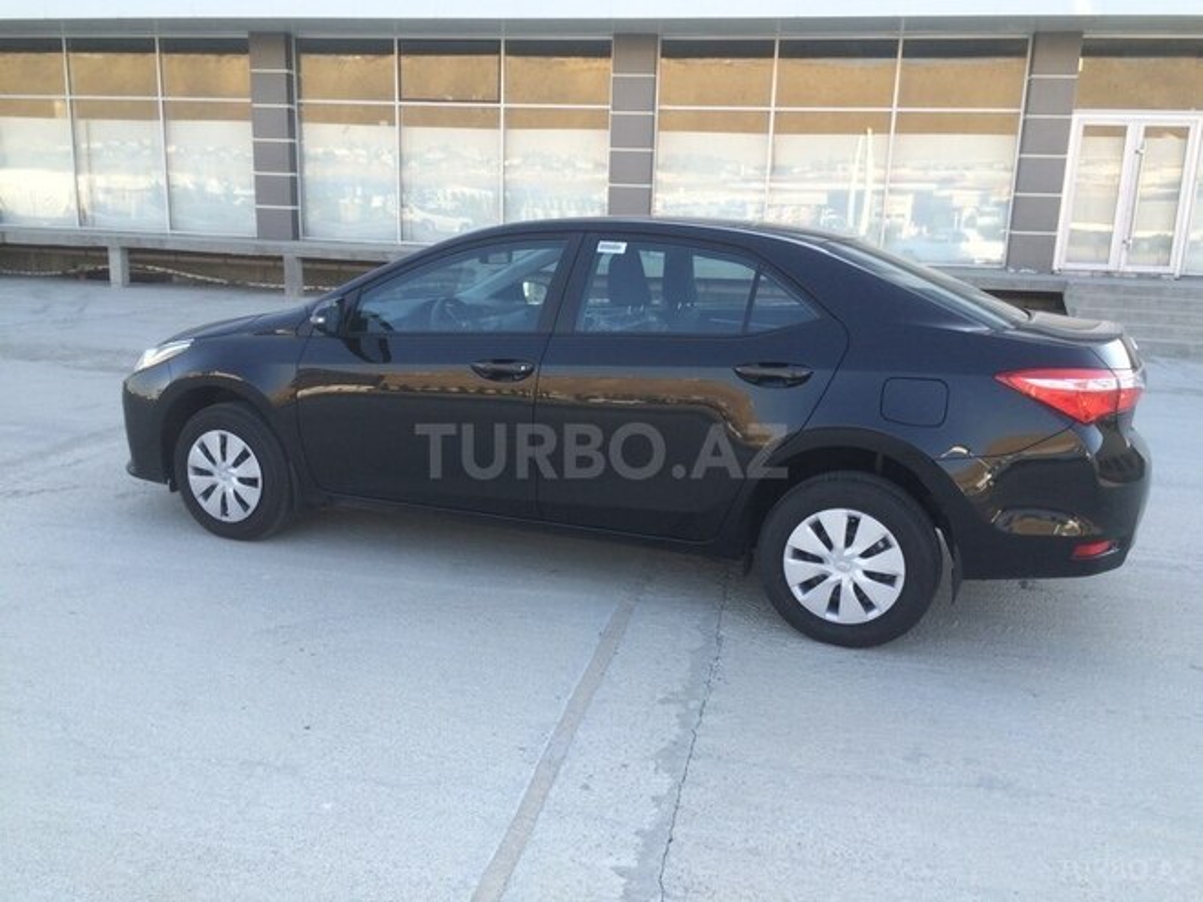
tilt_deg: -11.4
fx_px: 1008
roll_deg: +0.0
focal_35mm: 29
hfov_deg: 61.7
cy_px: 451
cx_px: 602
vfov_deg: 48.2
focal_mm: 4.15
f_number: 2.2
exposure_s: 1/323
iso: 32
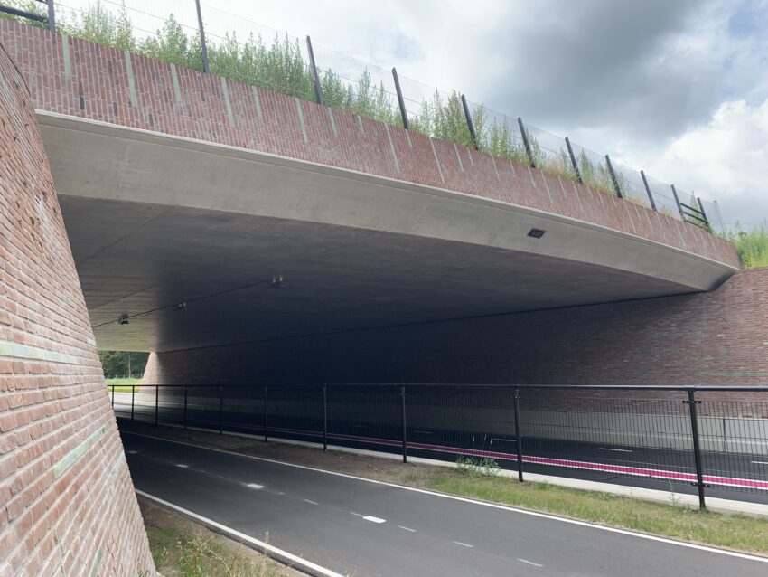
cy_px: 288
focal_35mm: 26
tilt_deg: +7.8
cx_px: 384
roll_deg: +1.7
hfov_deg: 67.3
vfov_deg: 53.1
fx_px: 577
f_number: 1.8
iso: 25
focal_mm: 4.25
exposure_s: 1/620
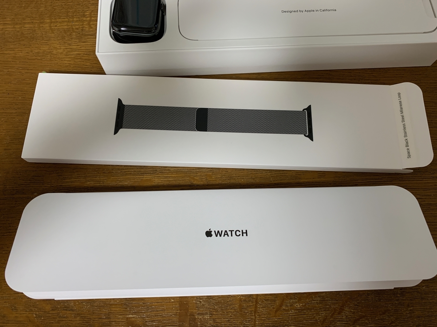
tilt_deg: -72.3
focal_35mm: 26
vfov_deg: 53.1
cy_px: 164
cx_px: 218
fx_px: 328
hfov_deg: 67.3
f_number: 1.8
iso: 160
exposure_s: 1/60
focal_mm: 4.25
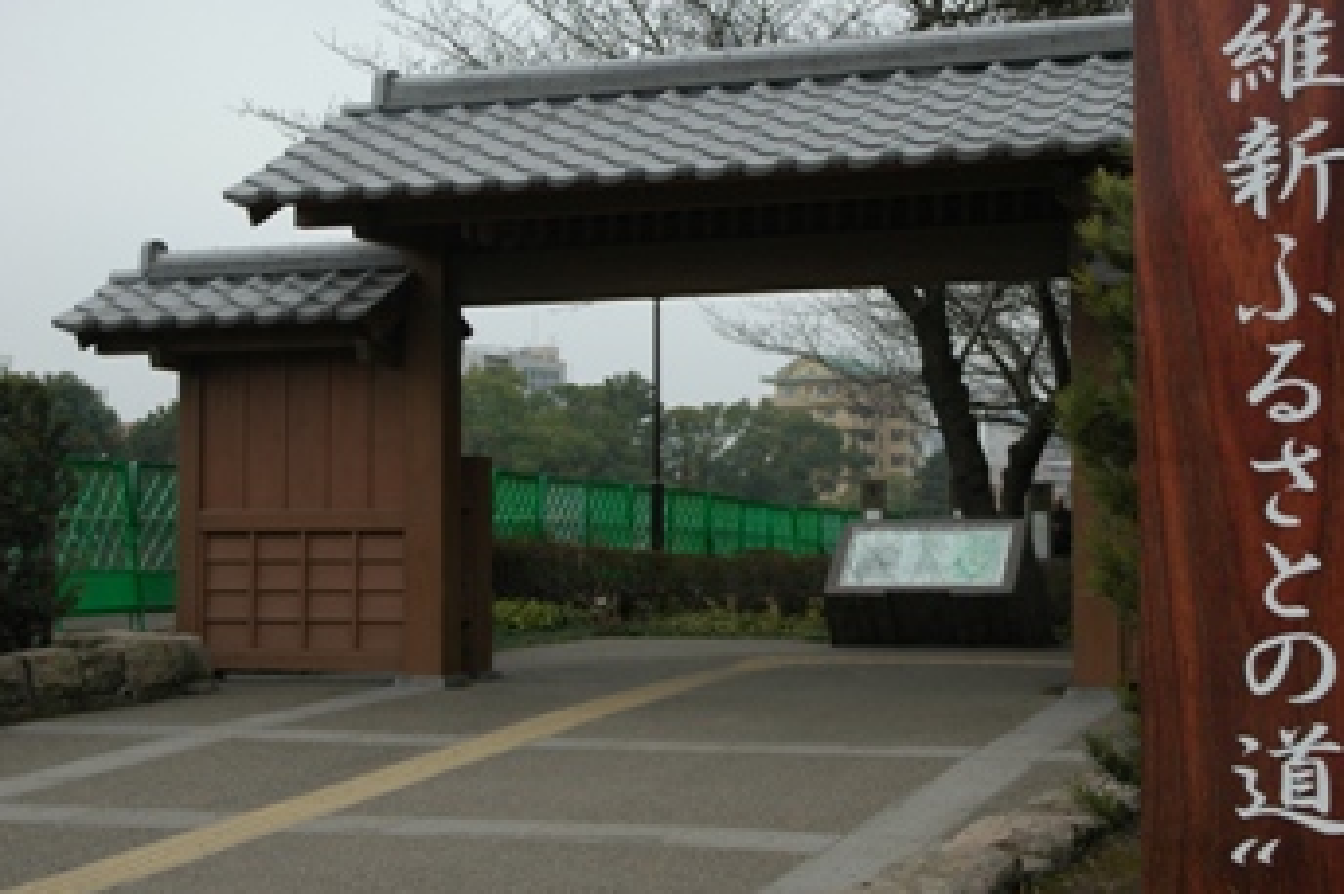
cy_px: 441
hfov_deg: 35.2
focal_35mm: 57
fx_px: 2114
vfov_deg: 23.9
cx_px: 774
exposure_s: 1/100
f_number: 5
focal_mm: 29
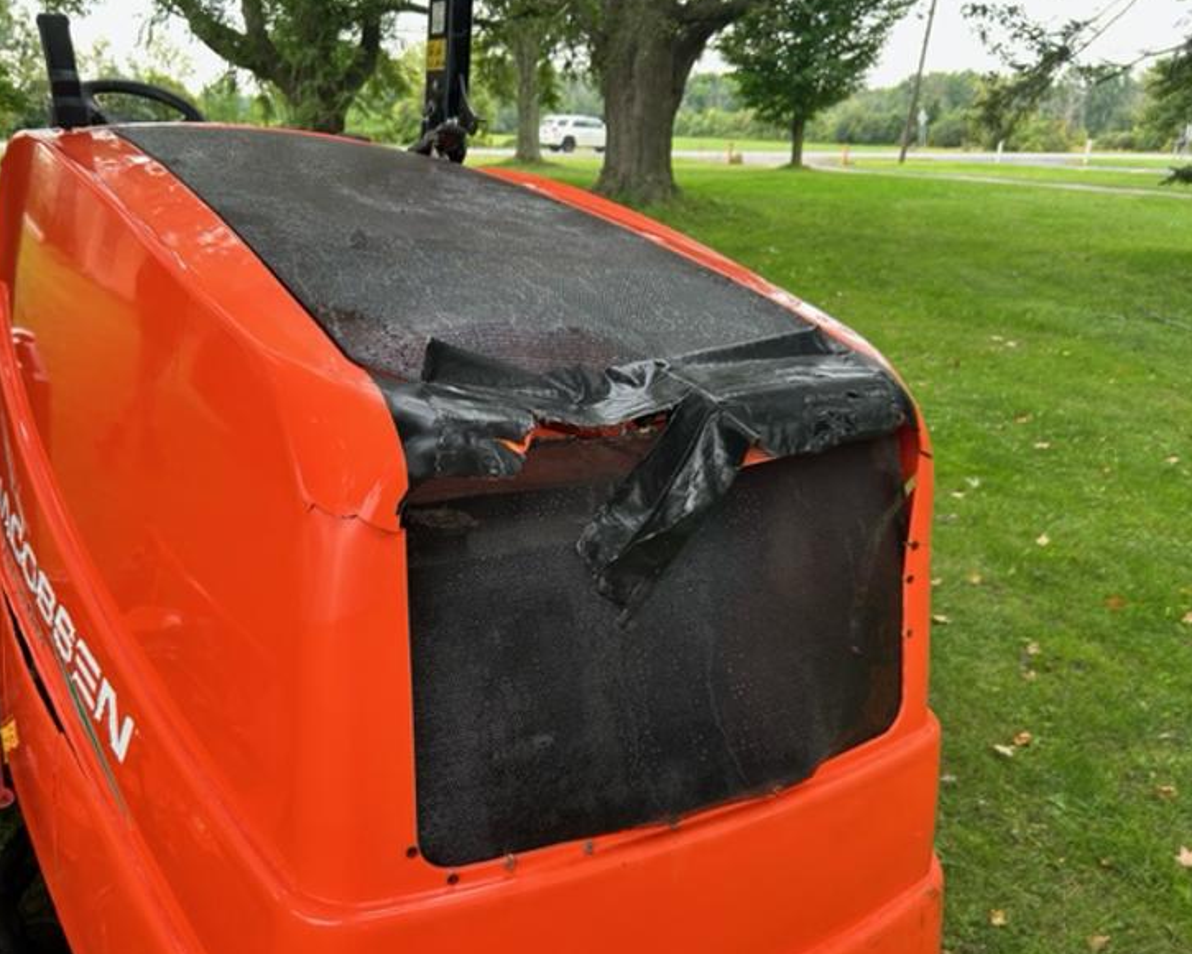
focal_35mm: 28
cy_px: 482
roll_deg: -1.6
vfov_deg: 51.5
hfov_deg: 62.1
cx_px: 539
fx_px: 988
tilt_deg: -17.6
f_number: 1.5
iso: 64
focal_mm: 5.7
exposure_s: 1/121
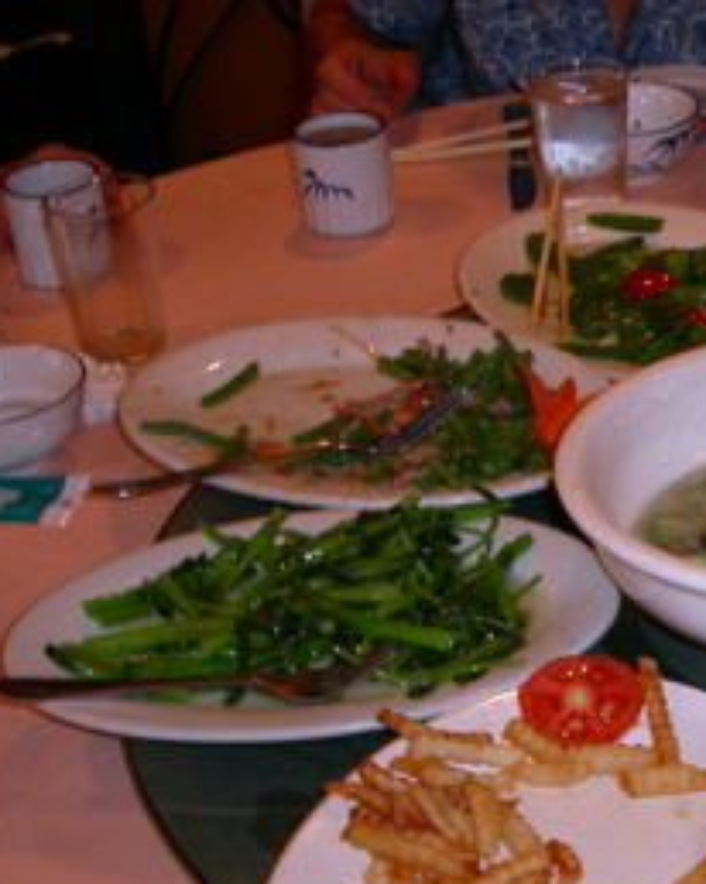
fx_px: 2406
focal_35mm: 92
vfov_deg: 20.7
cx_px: 915
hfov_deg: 15.9
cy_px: 600
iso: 100
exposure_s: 1/30
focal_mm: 7.8
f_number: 2.8
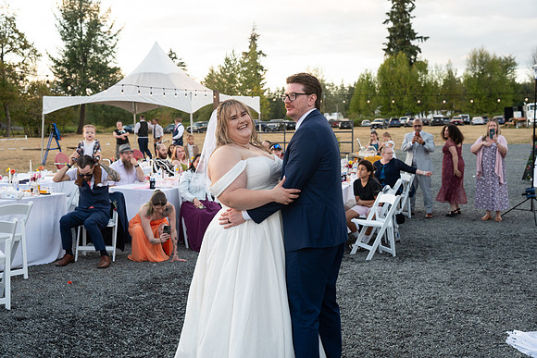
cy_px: 179
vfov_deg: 30.5
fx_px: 656
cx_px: 268
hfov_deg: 44.5
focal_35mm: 44
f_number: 5.6
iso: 800
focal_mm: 44
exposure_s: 1/160
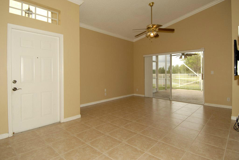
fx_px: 120
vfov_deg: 67.6
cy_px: 80
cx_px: 120
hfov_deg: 89.9
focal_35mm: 18
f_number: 5
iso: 200
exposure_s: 1/90
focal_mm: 12
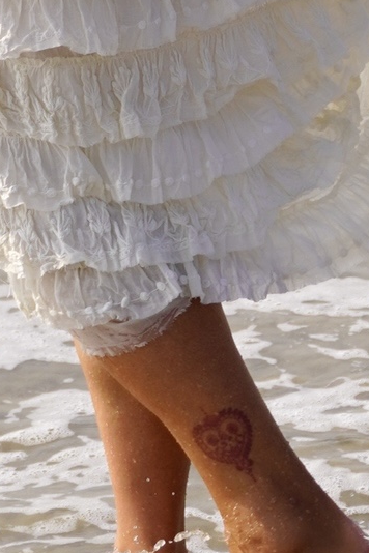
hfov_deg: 4.9
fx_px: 4311
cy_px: -302
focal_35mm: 280
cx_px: 207
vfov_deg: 7.2
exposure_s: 1/800
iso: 100
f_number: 5.6
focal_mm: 39
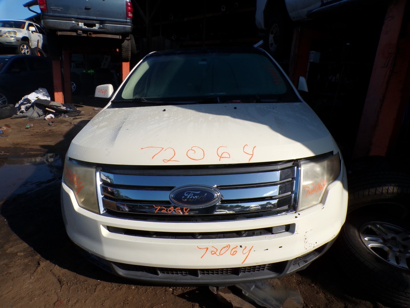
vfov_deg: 56.8
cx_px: 205
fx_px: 284
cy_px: 154
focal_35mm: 24
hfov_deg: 71.6
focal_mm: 4.3
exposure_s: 1/550
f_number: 5.8
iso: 100
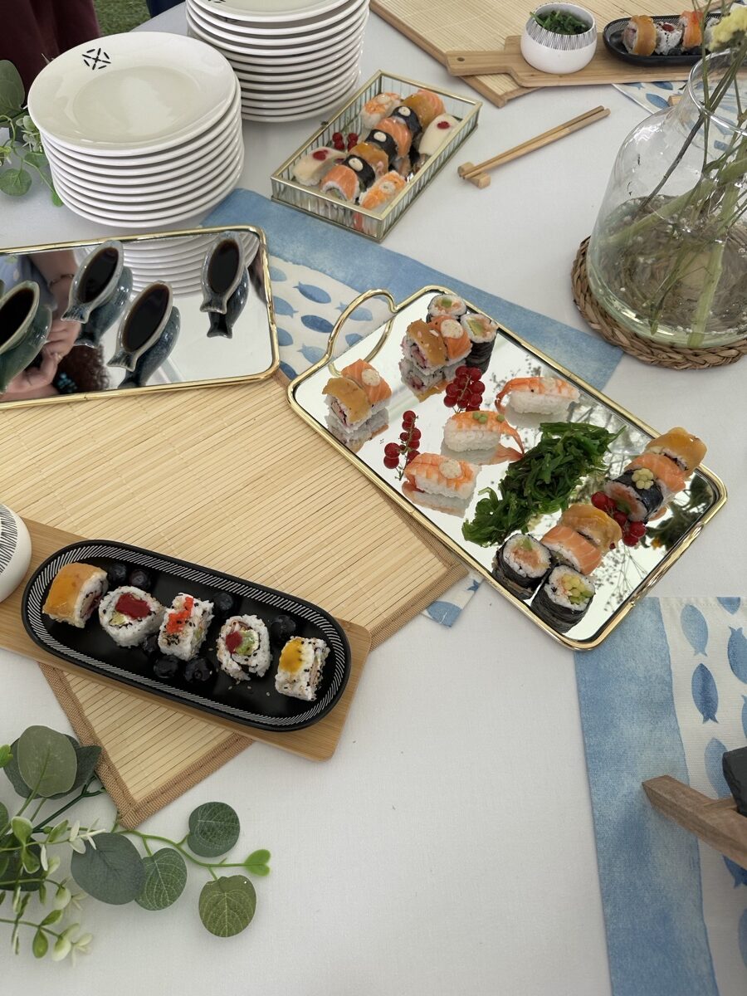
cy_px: 498
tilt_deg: -60.6
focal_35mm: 24
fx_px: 691
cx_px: 374
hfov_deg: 56.8
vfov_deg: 71.6
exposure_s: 1/121
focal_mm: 6.86
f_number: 1.78
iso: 80
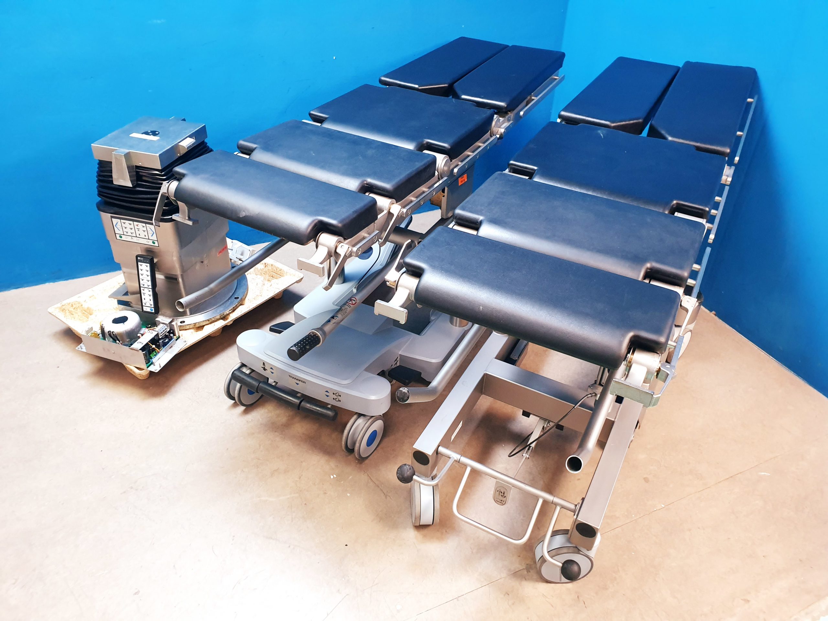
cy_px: 310
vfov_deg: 53.1
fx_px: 622
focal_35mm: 26
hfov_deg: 67.3
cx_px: 414
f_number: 2.4
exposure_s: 1/25
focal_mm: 4.3
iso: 320
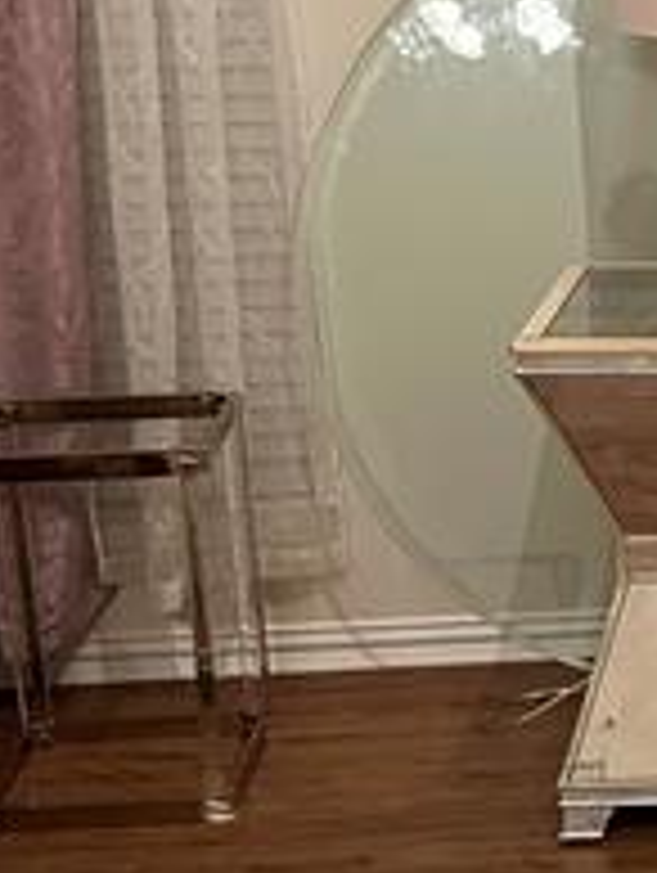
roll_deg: -0.6
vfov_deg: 20.6
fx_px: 2399
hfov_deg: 14.3
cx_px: 1062
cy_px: 486
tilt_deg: -16.0
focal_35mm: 95
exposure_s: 1/60
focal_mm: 6.86
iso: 640
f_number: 1.78
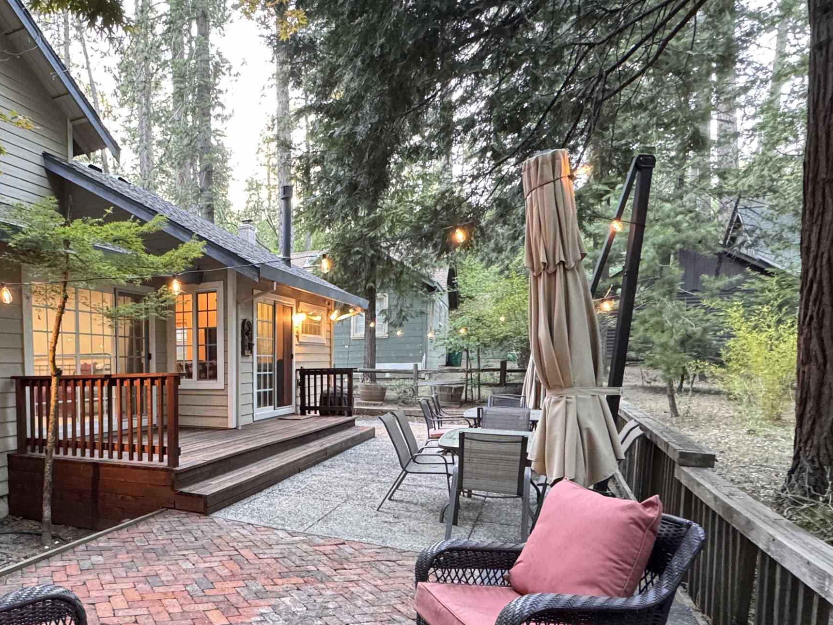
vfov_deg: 53.8
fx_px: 602
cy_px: 418
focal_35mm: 25
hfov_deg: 63.0
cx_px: 158
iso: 640
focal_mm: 2.22
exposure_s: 1/60
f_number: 2.2
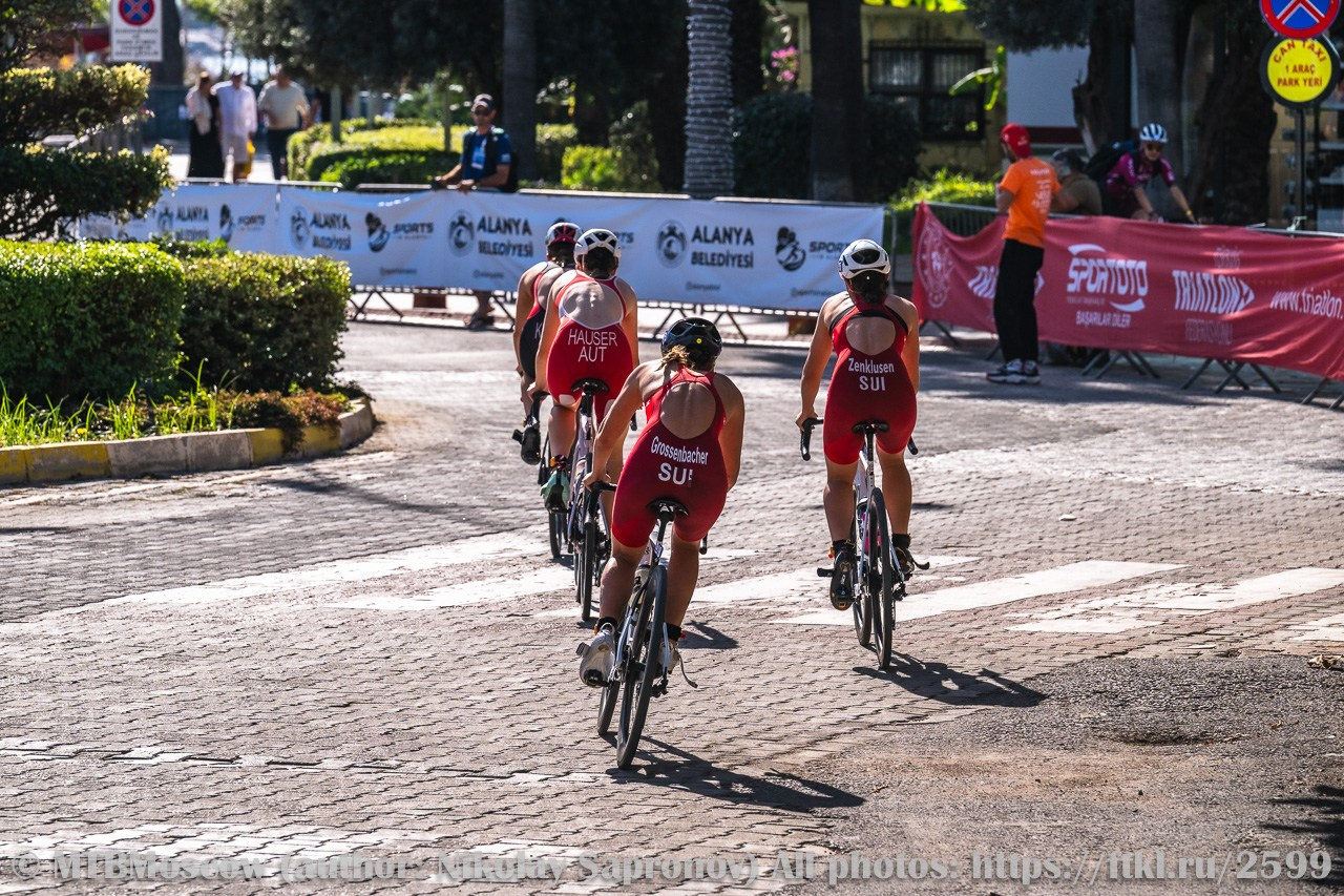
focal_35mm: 185
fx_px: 6905
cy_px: 448
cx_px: 672
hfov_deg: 11.1
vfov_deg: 7.4
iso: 320
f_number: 7.1
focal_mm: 185
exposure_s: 1/2000
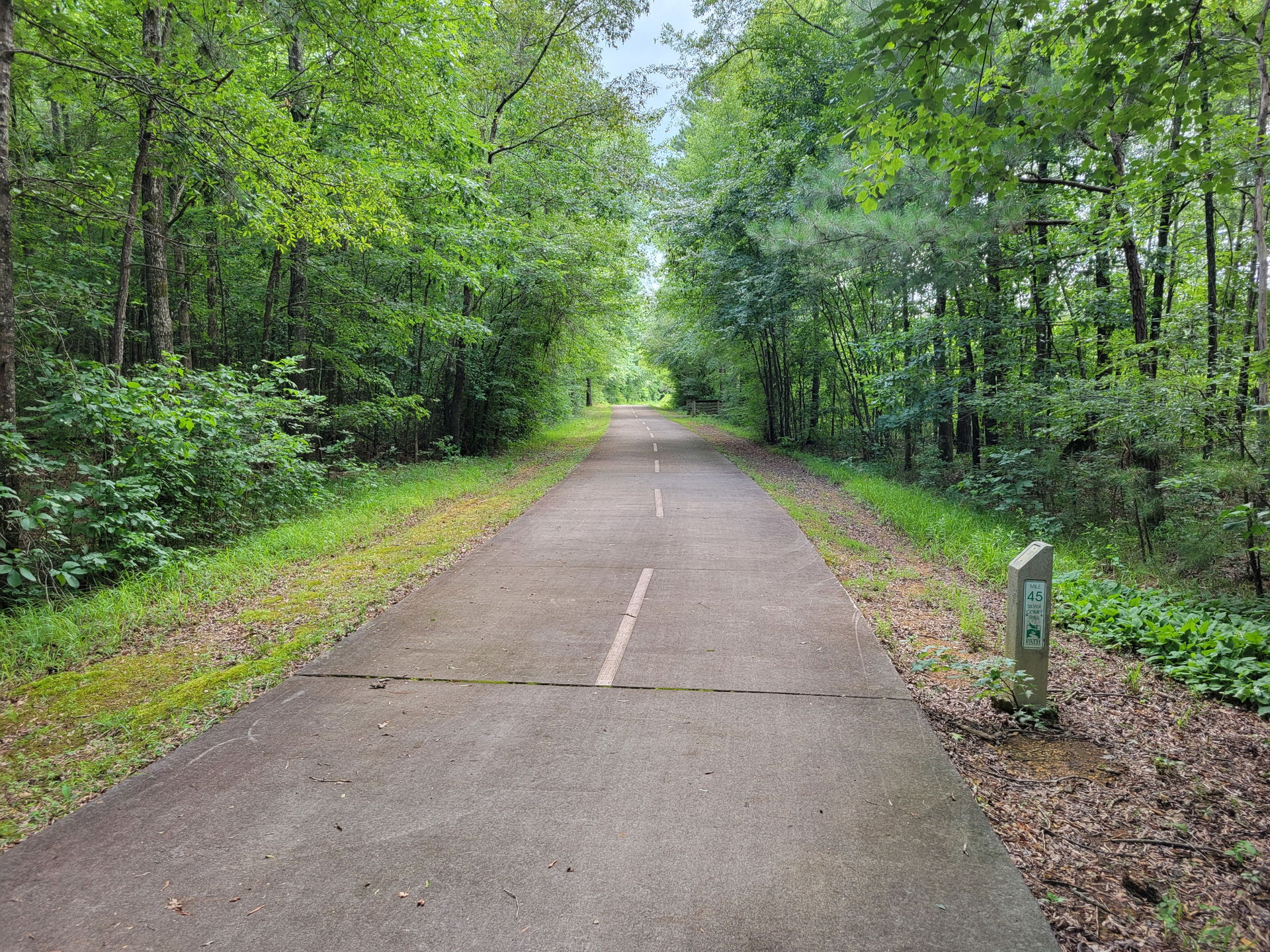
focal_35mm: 26
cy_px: 476
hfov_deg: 67.3
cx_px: 635
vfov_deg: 53.1
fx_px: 954
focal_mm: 5.4
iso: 50
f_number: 1.8
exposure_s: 1/120
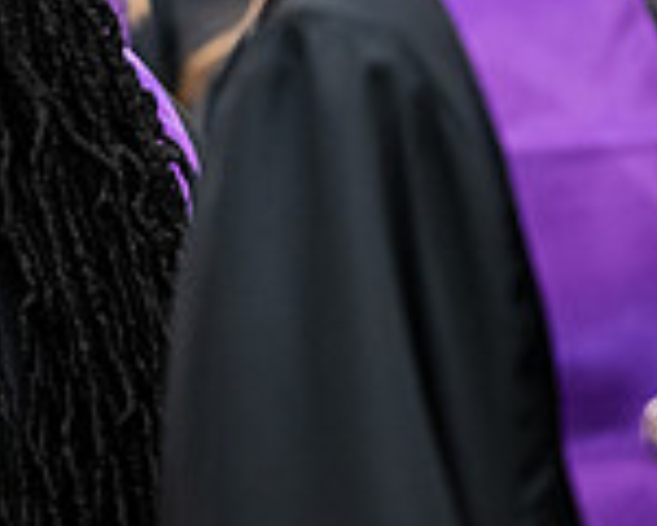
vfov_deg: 2.4
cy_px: -129
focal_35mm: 637
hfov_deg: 3.0
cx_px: -250
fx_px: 12386
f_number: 3.2
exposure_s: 1/200
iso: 2500
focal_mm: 175
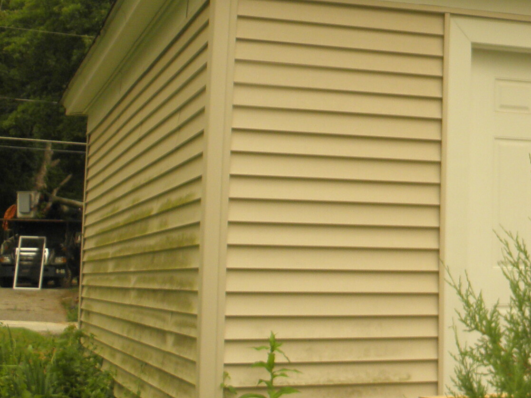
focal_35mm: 77
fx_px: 1181
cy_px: 119
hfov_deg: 23.0
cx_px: 654
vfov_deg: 19.1
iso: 100
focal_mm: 5
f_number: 3.5
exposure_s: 1/200
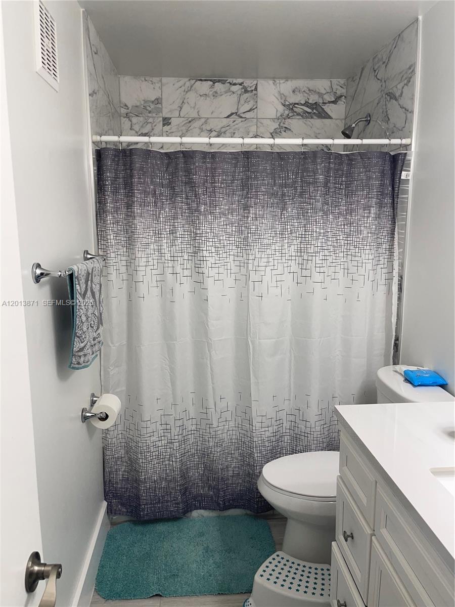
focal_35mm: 26
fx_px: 456
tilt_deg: -9.7
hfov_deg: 53.1
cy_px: 304
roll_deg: +0.0
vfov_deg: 67.3
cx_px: 228
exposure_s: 1/120
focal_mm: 5.1
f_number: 1.6
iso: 80
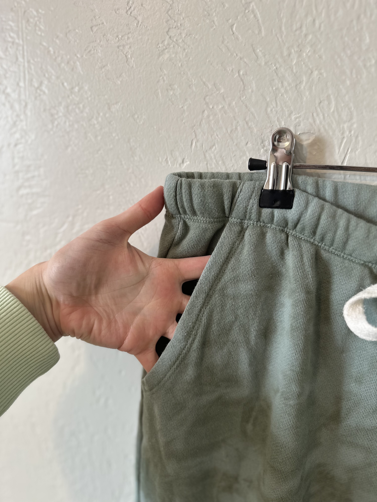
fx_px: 349
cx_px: 188
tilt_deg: -12.6
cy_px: 251
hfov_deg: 56.8
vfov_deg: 71.6
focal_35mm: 24
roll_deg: -1.9
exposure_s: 1/60
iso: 125
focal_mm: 6.86
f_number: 1.78
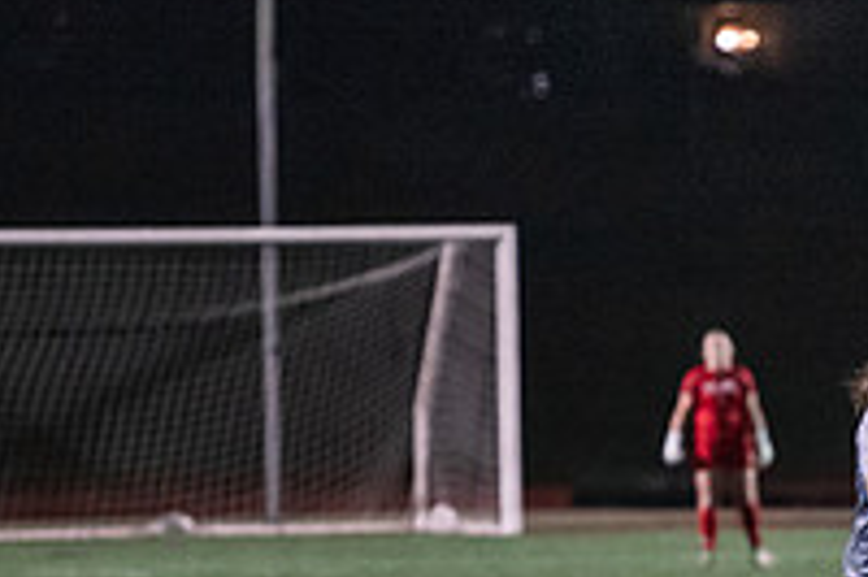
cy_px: 497
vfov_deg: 2.4
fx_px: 13997
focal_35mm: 581
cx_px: 755
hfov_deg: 3.6
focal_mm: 200
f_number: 2.8
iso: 8000
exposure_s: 1/1000
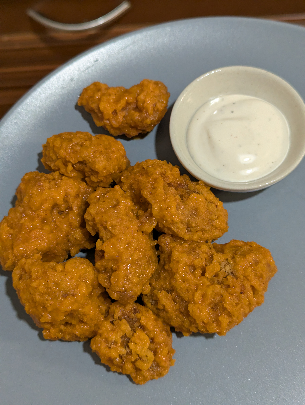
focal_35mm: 48
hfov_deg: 30.3
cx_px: 152
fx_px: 562
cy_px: 202
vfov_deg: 39.6
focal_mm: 6.81
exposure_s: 1/60
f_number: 1.85
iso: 303
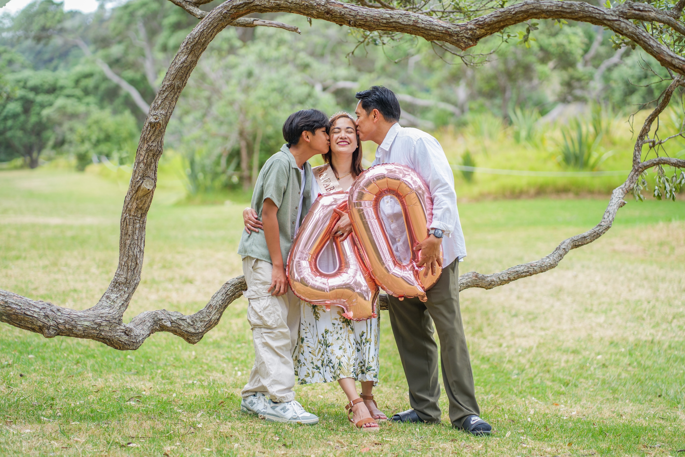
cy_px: 228
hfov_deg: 23.9
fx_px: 1617
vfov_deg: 16.1
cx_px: 342
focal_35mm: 85
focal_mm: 85
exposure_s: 1/1000
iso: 200
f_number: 2.2
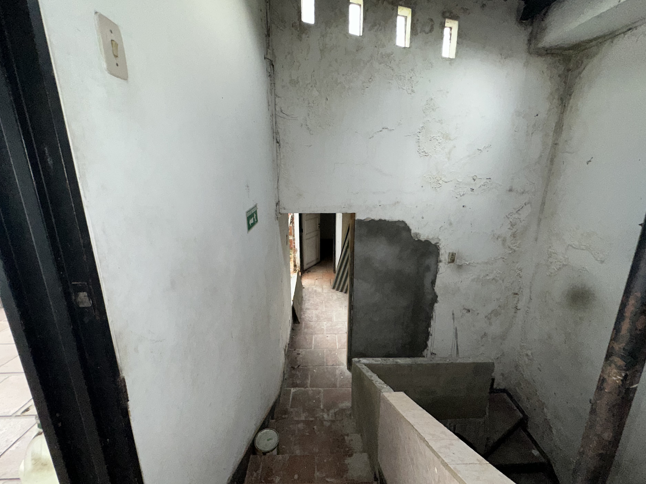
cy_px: 236
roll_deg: -1.0
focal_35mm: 15
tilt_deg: -14.7
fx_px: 280
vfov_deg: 81.7
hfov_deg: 98.2
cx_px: 325
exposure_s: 1/95
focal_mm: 2.22
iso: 160
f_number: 2.2
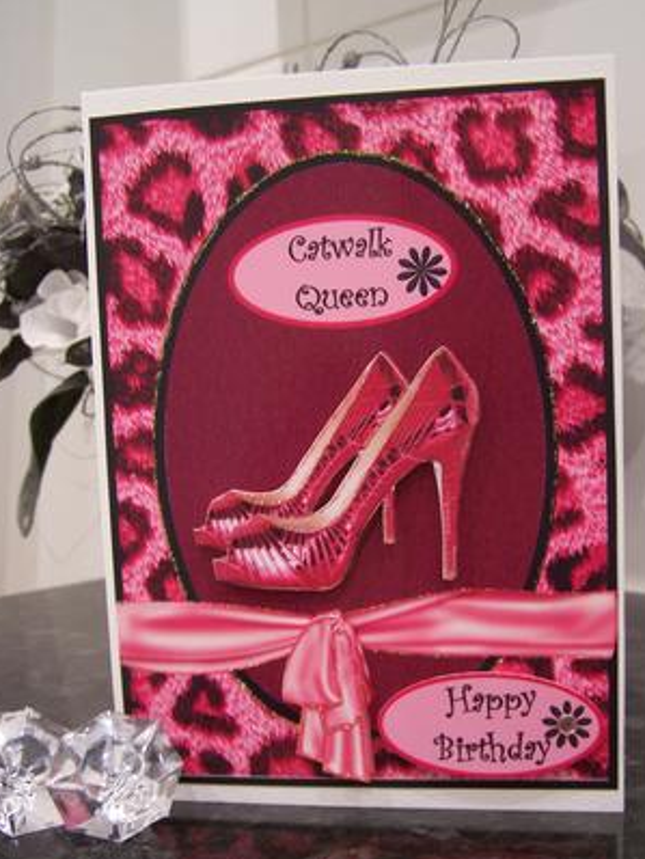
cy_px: 479
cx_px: 349
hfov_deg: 33.6
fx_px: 1067
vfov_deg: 43.8
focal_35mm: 43
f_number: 2.8
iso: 140
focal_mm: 6.3
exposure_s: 1/8
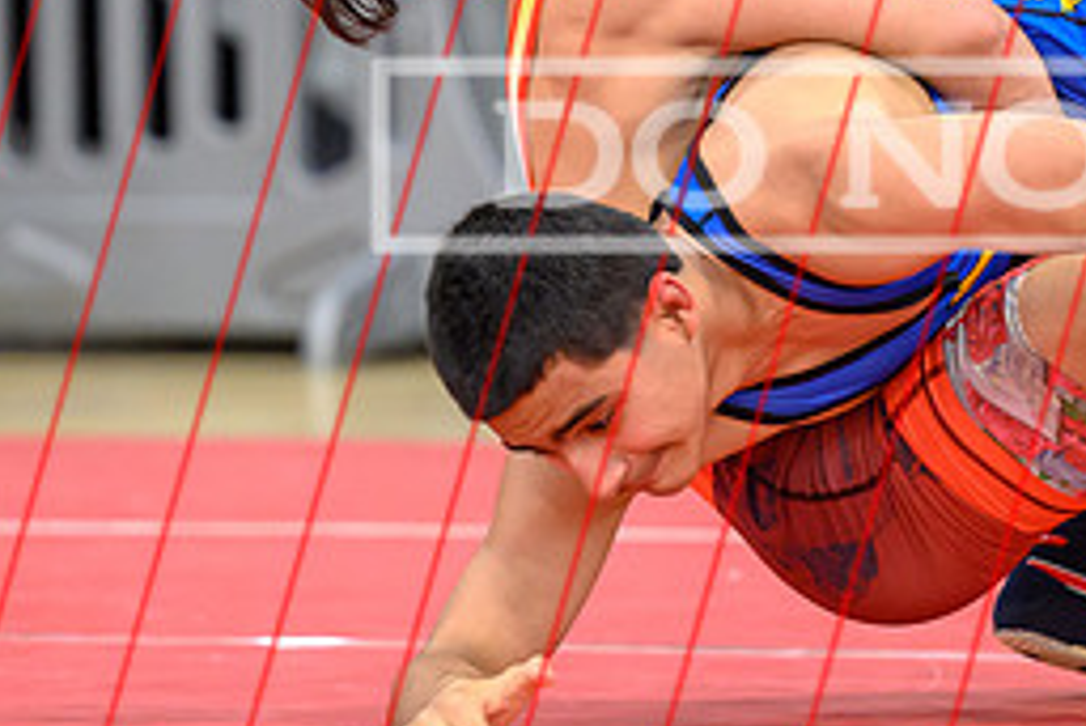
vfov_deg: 3.5
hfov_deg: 5.2
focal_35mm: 398
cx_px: 1098
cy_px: 142
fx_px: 12013
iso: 3600
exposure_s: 1/800
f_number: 2.8
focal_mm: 135
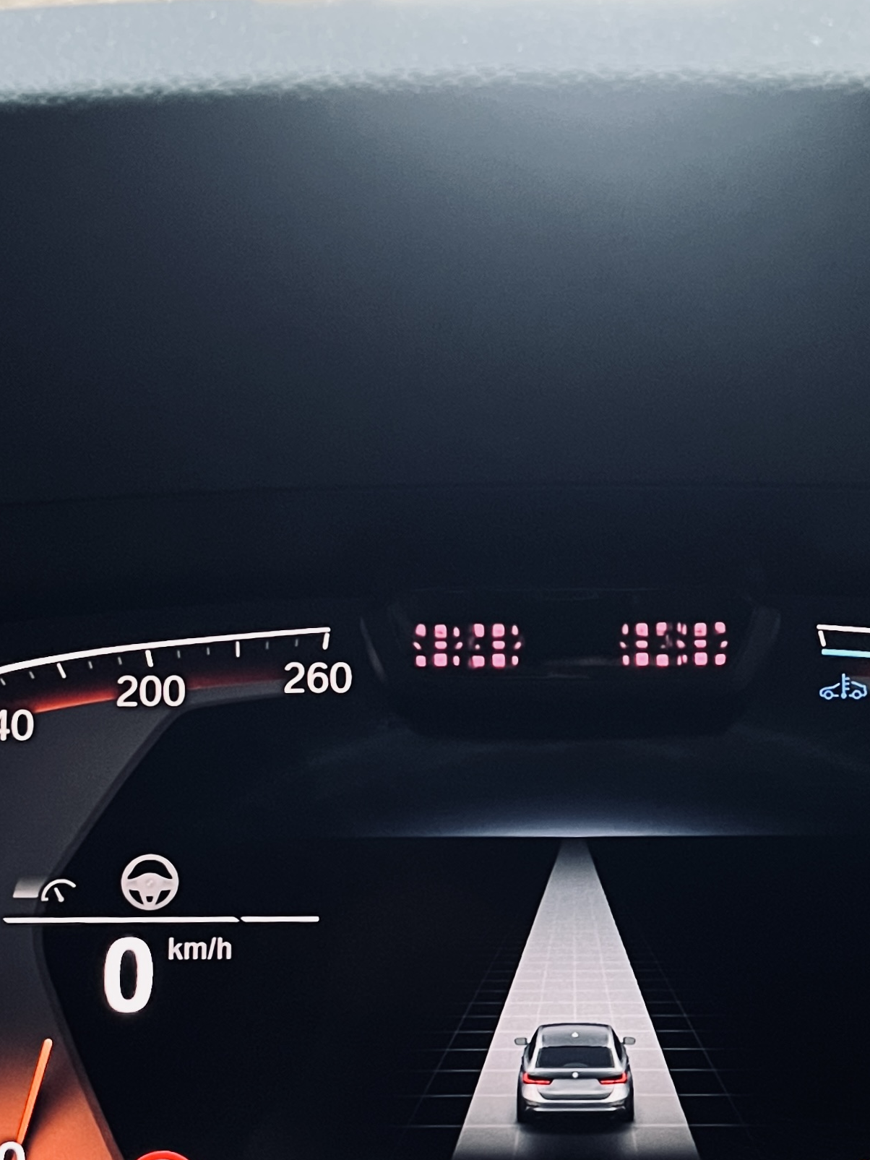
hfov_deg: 23.6
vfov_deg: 30.6
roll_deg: -0.6
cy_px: 887
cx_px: 549
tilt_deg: -12.5
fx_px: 2077
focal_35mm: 62
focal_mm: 5.1
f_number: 1.6
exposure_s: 1/40
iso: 640
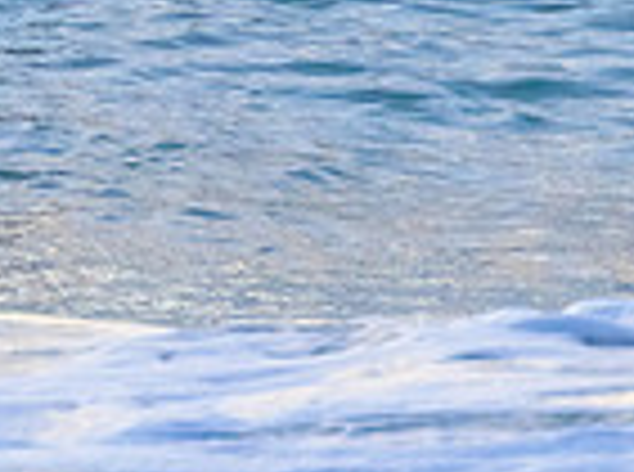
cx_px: -76
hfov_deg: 0.6
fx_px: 57984
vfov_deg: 0.5
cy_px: -178
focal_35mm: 3174
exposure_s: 1/1250
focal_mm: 800
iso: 4000
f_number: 11
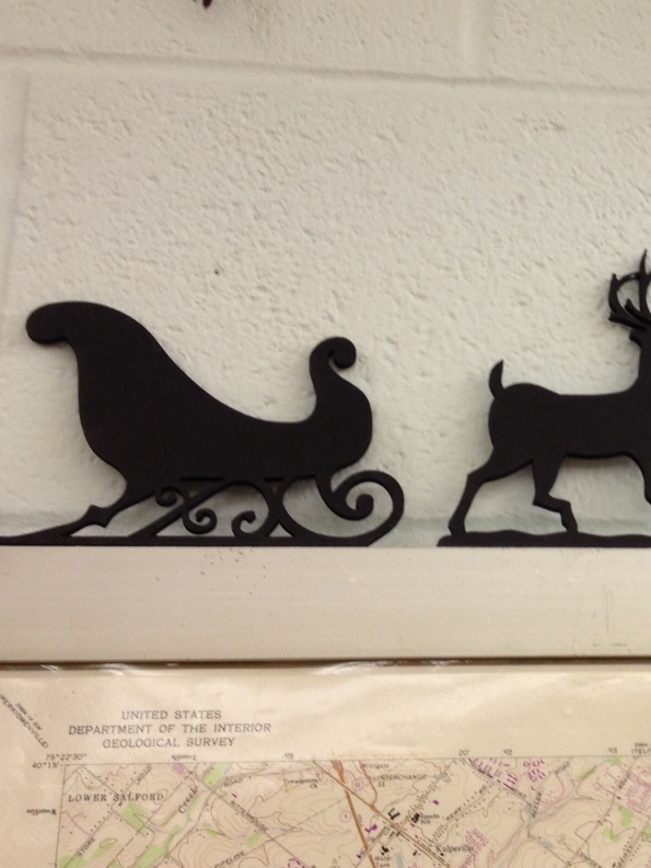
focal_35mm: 72
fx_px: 1805
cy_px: 372
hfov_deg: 19.4
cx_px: 745
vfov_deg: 27.0
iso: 50
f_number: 2.4
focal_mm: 4.28
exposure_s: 1/24
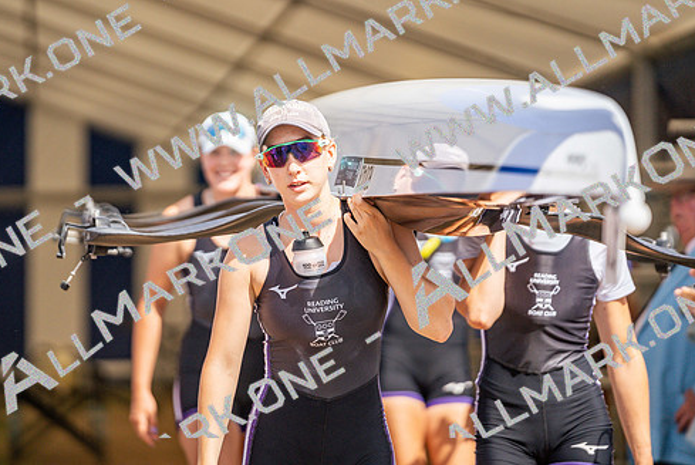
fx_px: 4579
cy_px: 194
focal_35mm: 237
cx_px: 290
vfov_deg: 5.8
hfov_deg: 8.7
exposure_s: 1/8000
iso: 400
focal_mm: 200
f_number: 2.8
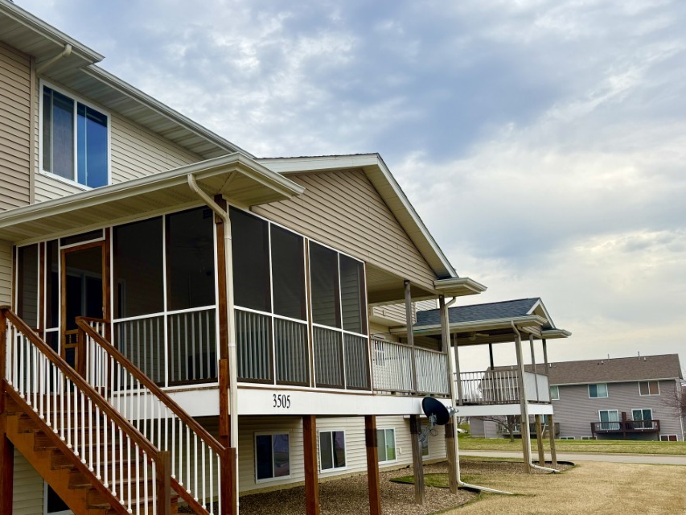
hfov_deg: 50.9
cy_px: 313
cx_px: 266
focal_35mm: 36
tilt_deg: +7.4
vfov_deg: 39.5
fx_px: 714
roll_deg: +1.7
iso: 80
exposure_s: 1/2801
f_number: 1.78
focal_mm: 6.76
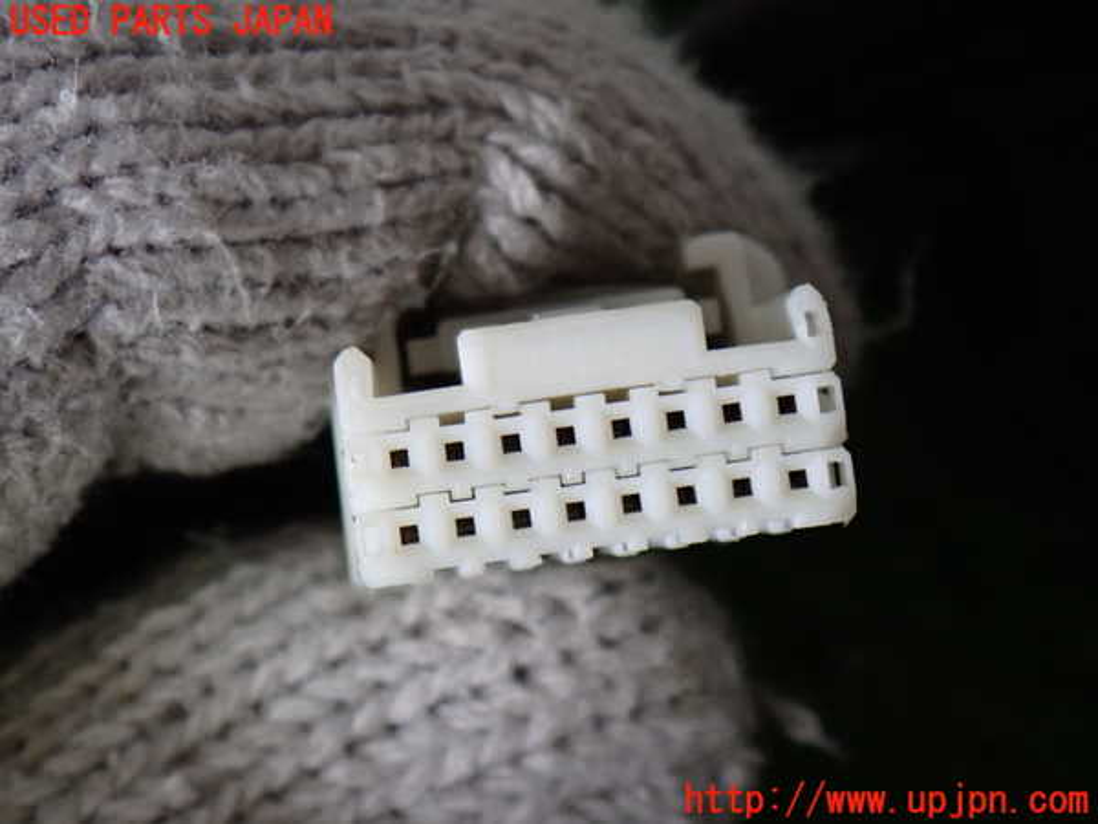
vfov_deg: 14.8
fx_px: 3172
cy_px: 412
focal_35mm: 100
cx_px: 549
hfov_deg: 19.6
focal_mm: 18
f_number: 4.9
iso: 800
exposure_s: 1/80
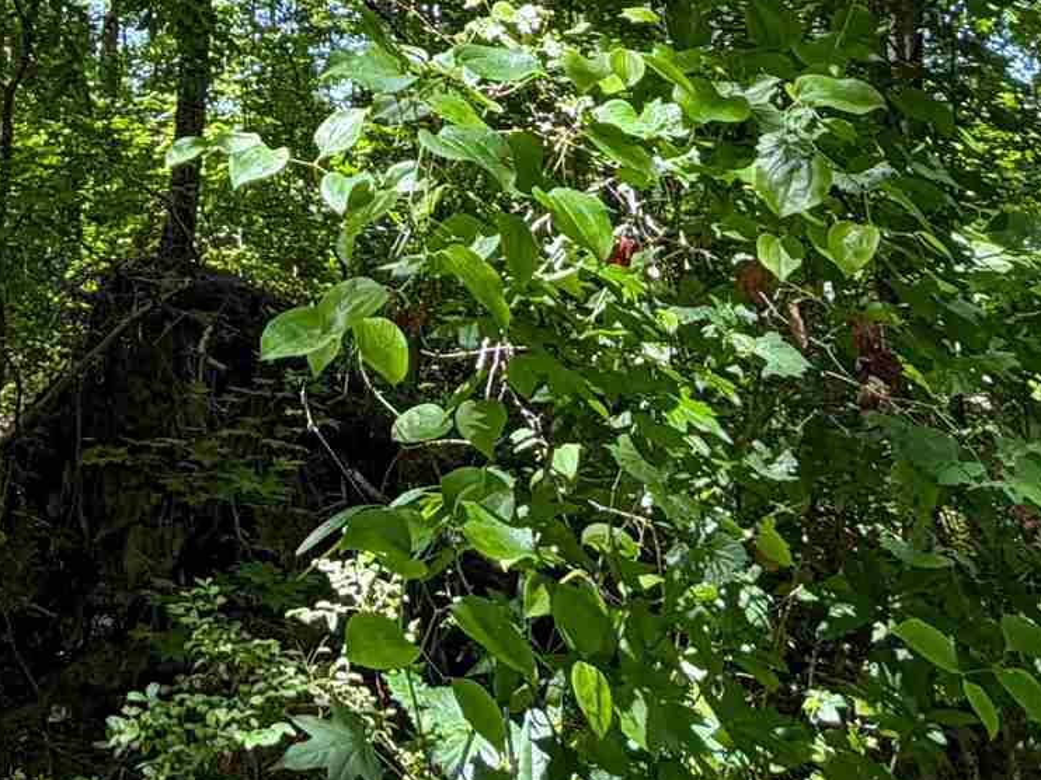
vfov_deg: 21.8
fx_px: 1744
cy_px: -325
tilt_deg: +22.9
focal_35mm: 58
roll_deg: -3.1
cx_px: 105
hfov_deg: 31.7
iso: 80
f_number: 2.2
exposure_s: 1/121
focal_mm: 2.22
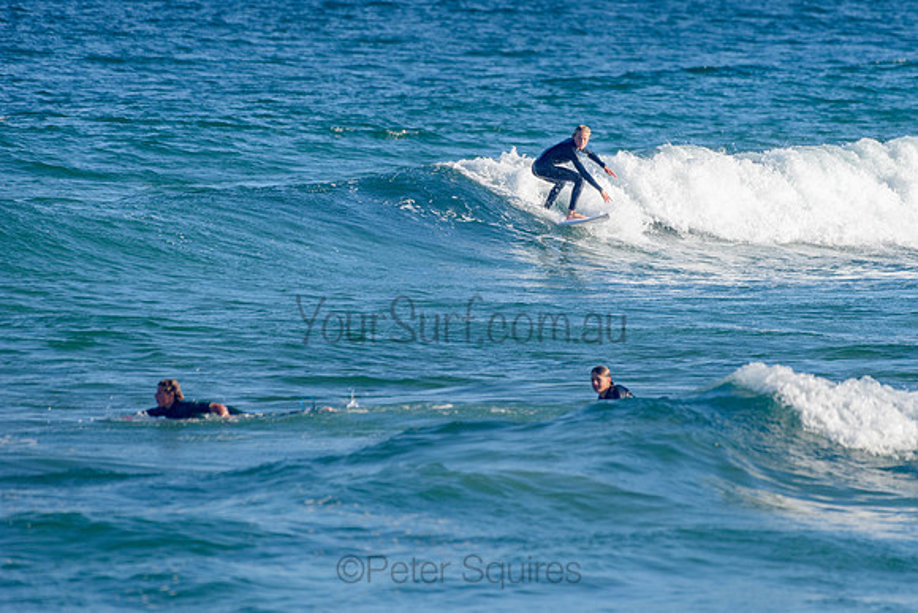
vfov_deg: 2.2
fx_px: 15640
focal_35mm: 613
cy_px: 237
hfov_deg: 3.4
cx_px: 563
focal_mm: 500
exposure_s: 1/2000
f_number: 5.6
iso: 160
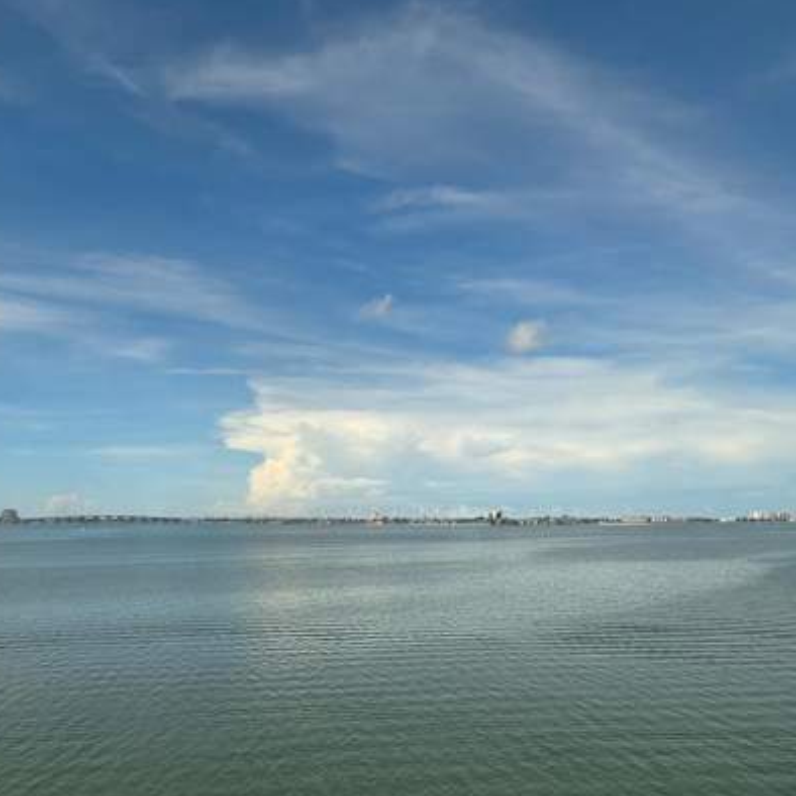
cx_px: 457
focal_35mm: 33
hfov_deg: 49.6
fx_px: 859
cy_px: 602
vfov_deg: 47.8
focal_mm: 6.3
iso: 12
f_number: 1.7
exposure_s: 1/711
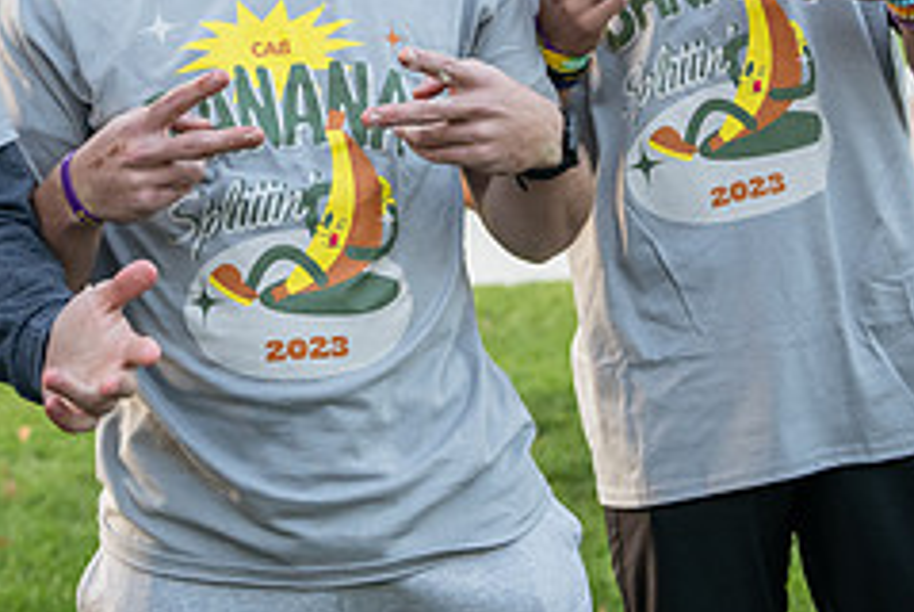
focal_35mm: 109
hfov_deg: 18.6
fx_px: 2771
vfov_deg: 12.4
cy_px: -10
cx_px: 237
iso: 800
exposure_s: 1/320
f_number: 3.2
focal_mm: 45
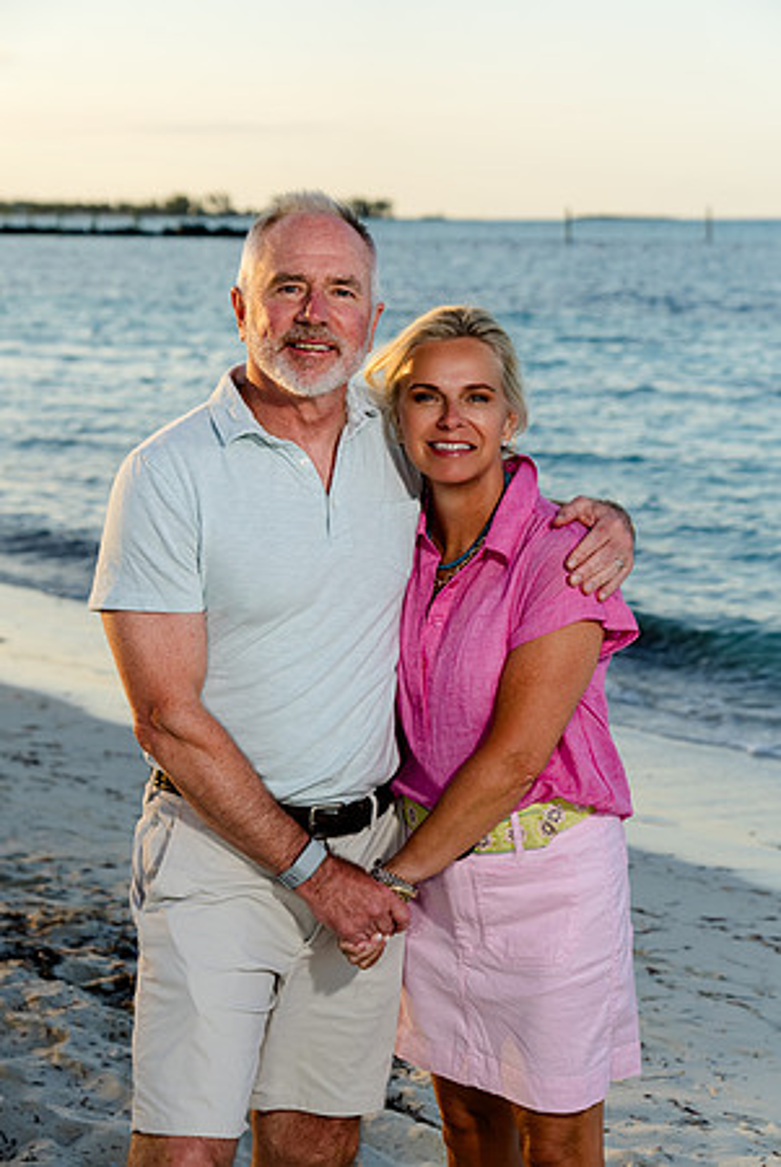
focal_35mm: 70
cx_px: 390
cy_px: 584
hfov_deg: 19.5
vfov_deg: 28.8
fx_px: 2273
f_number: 5.6
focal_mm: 70
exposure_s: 1/250
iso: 100
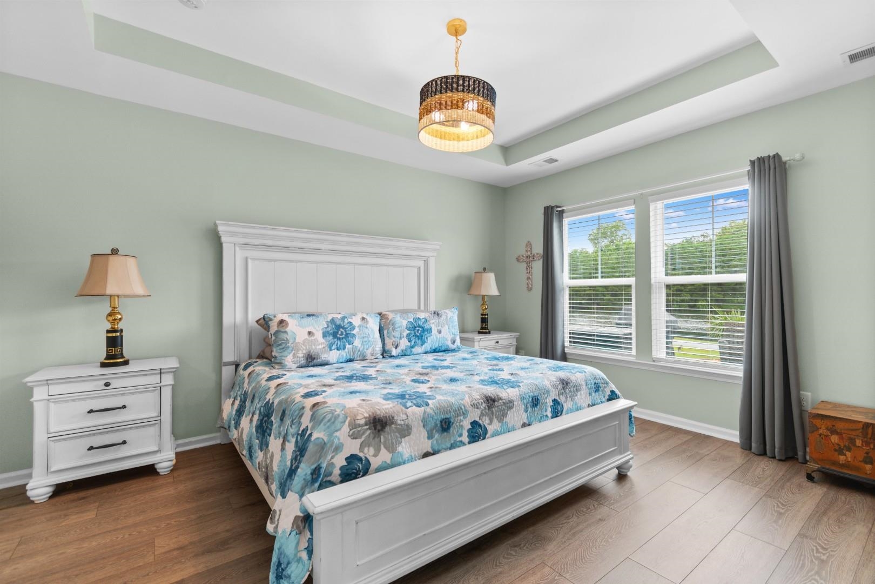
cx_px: 438
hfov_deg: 100.4
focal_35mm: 15
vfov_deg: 77.3
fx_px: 365
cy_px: 292
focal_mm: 10
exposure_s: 1/6
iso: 100
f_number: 4.5
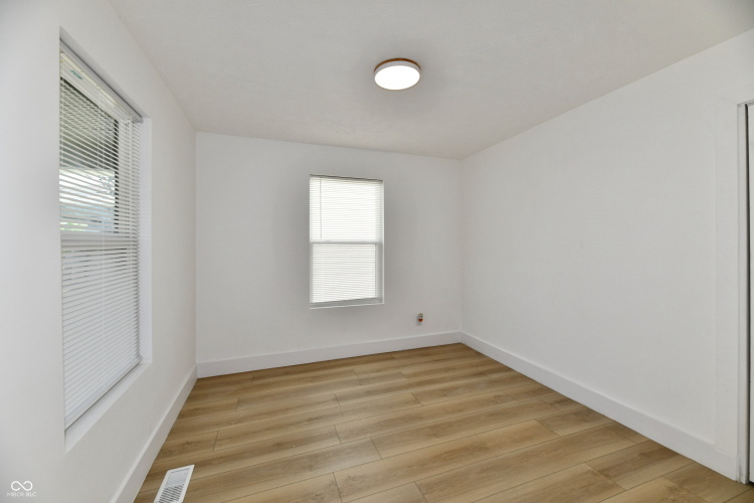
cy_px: 252
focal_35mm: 14
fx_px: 293
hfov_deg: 104.3
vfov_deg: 81.2
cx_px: 377
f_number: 7.1
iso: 640
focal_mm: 14
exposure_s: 1/200
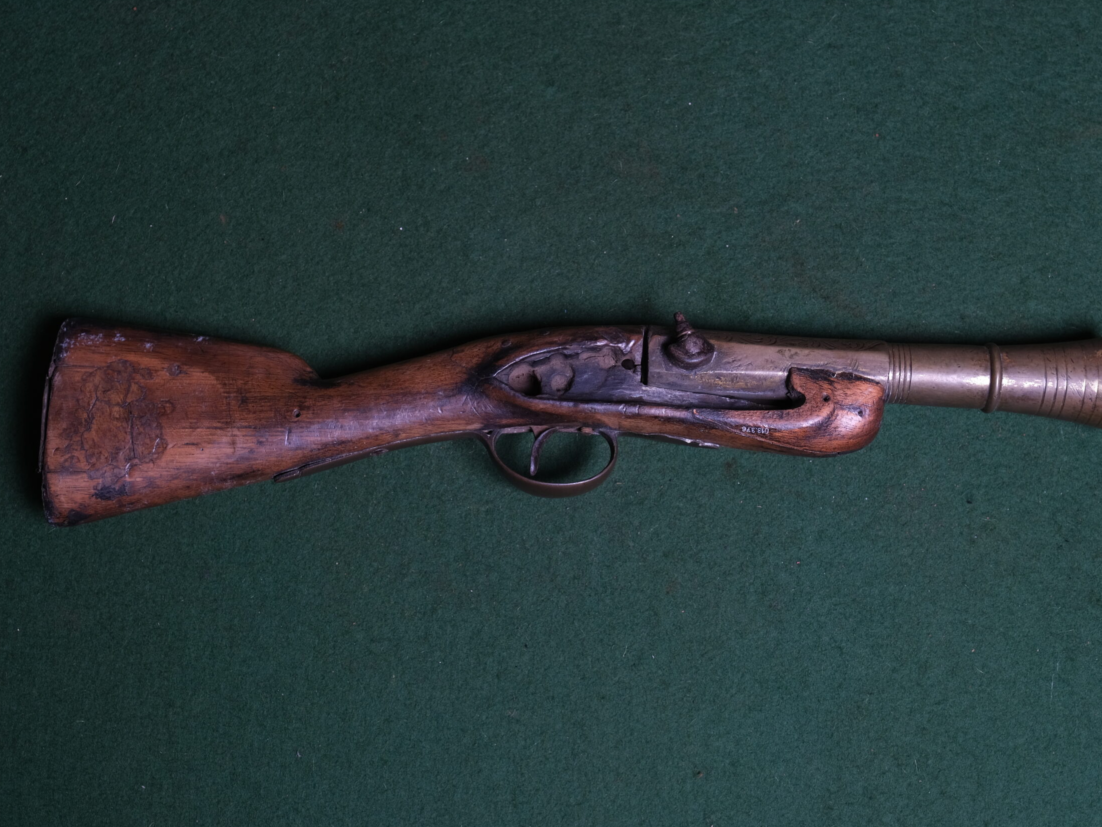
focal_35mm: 57
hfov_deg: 33.8
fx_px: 1815
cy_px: 420
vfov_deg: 25.7
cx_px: 569
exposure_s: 1/160
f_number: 5
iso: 320
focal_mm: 34.2
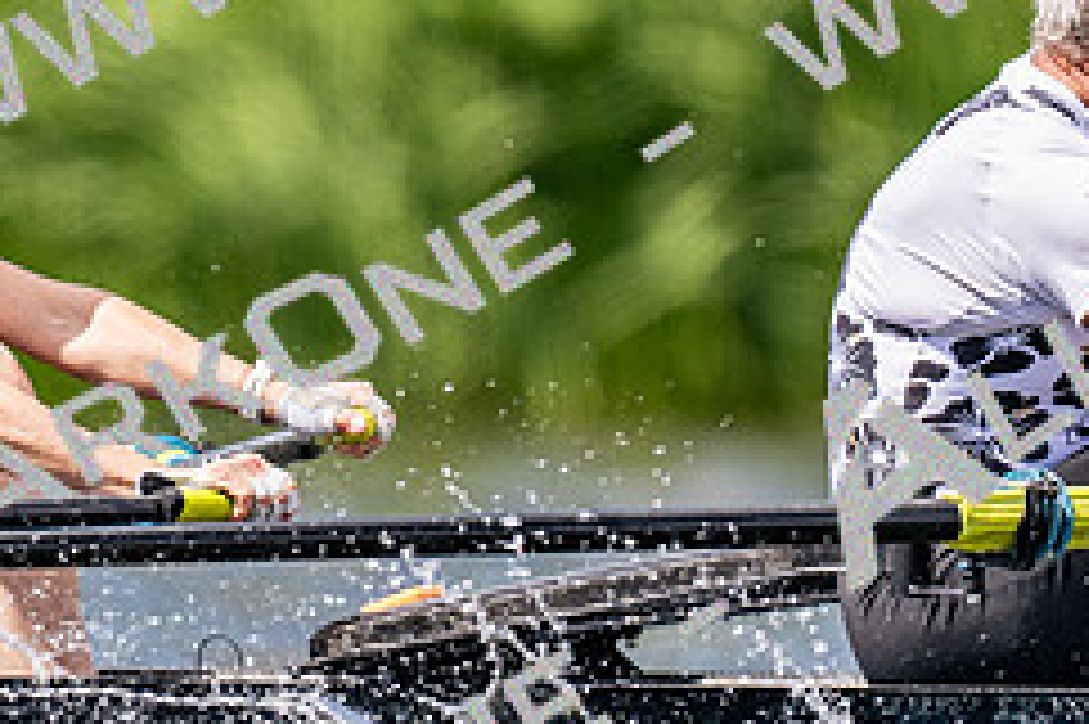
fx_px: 65203
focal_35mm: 2157
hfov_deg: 1.0
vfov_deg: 0.6
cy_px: 166
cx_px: 436
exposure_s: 1/2500
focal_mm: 600
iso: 280
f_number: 4
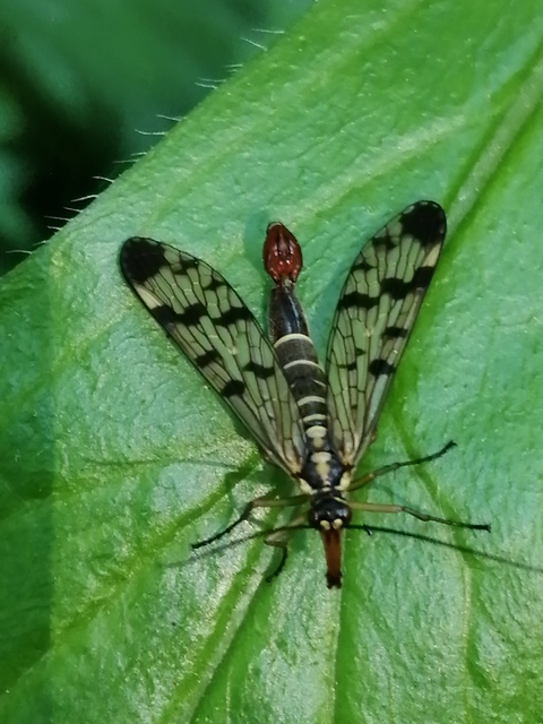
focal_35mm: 104
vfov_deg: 18.9
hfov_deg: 14.2
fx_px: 2175
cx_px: 272
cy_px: 362
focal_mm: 3.46
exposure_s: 1/180
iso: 80
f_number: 1.8
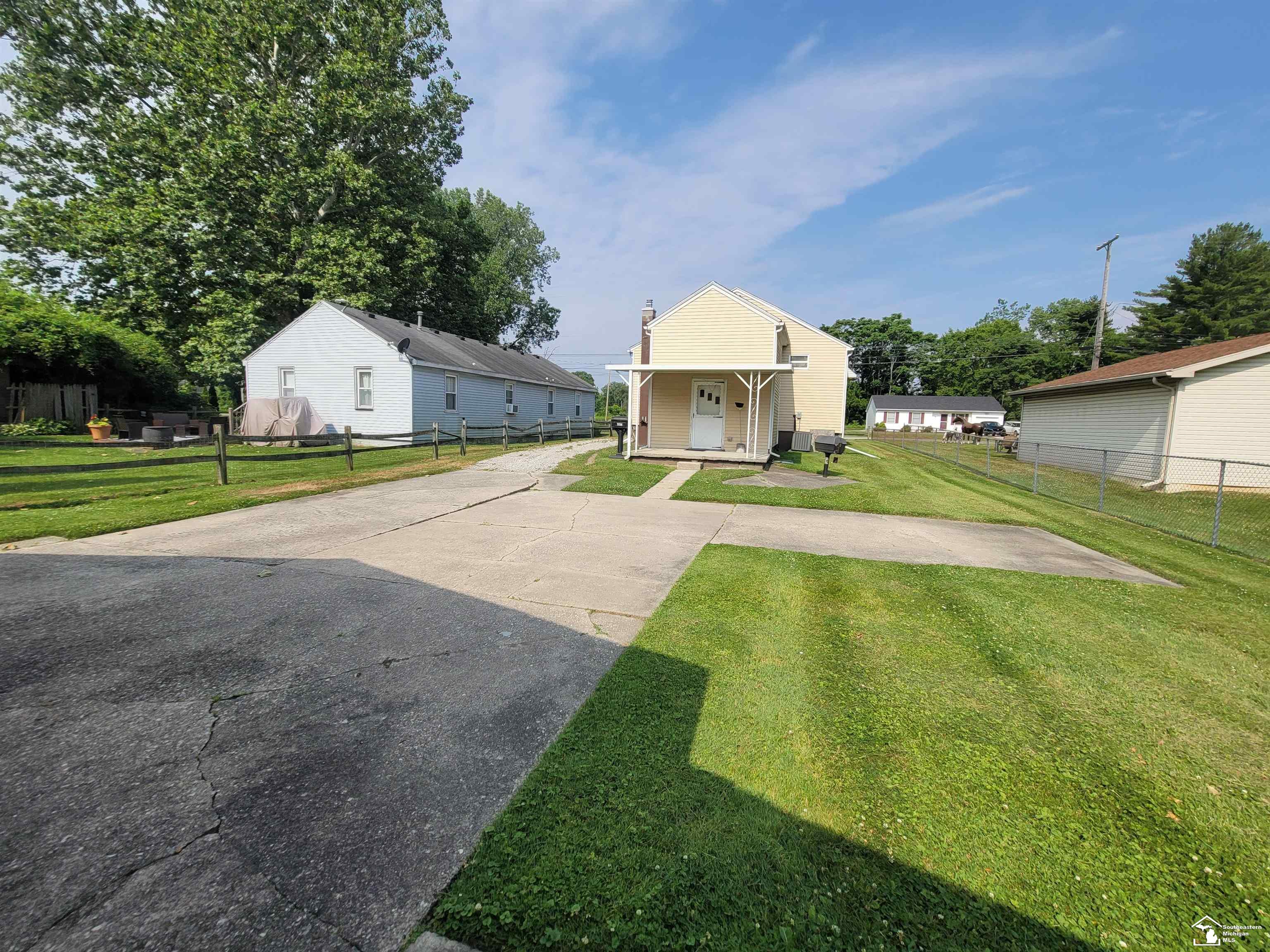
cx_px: 635
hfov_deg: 106.2
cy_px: 476
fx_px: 477
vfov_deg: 89.9
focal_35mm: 13
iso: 64
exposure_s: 1/2180
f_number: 2.2
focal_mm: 2.2
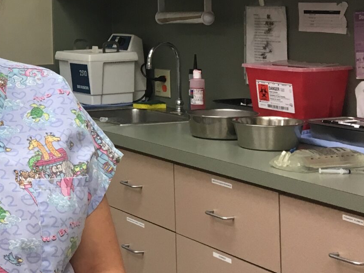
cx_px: -94
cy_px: 31
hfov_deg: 20.7
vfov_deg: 16.8
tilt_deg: -3.3
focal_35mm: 87
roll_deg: +1.3
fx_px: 915
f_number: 2.2
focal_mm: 4.15
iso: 25
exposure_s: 1/30
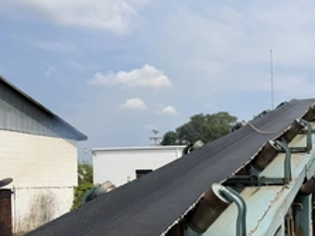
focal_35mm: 43
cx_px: 232
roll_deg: -0.8
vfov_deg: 32.5
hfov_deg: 42.7
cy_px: 194
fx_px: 391
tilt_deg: +1.1
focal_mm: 6.76
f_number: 1.78
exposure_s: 1/6711
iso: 80
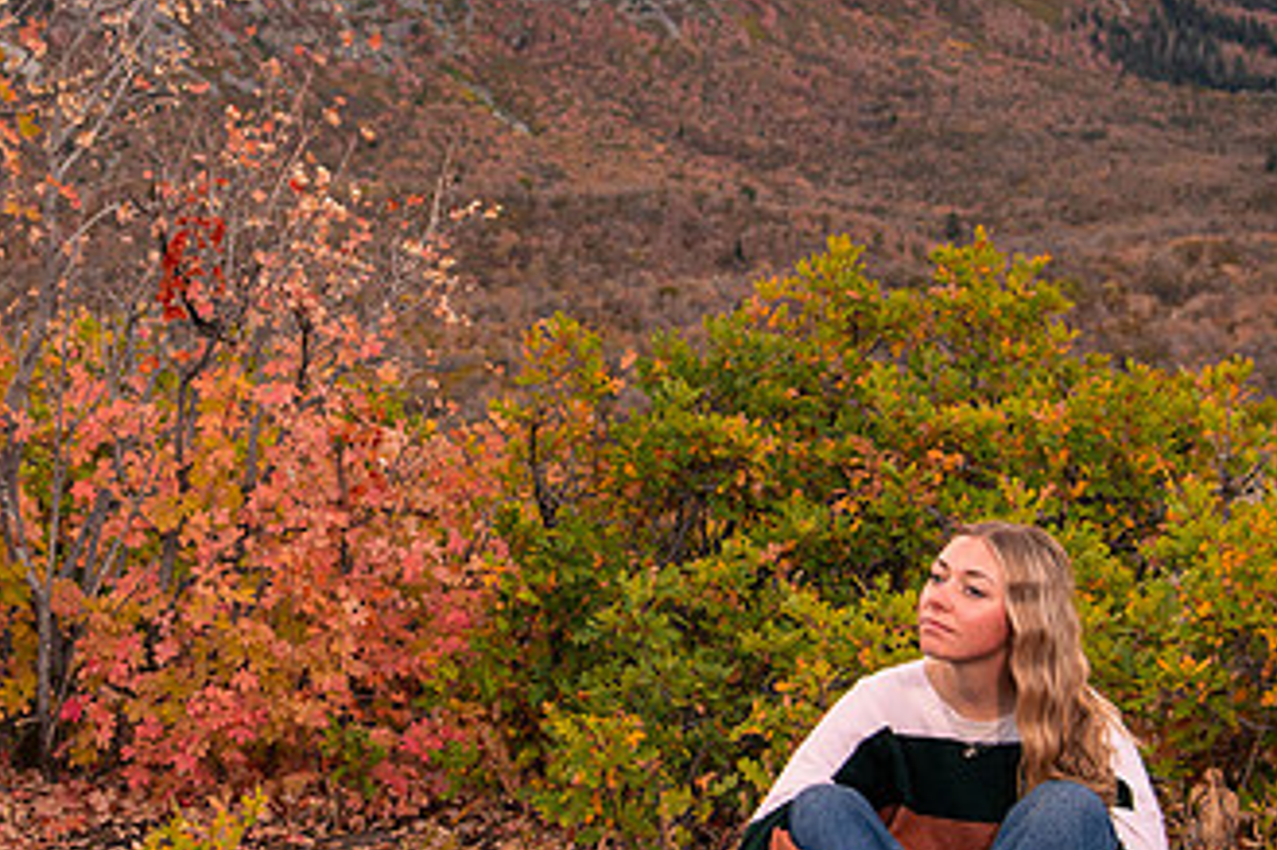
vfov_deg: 14.8
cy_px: 382
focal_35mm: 92
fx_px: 3262
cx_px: 404
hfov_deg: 22.0
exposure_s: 1/400
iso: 1250
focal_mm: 40
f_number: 5.6
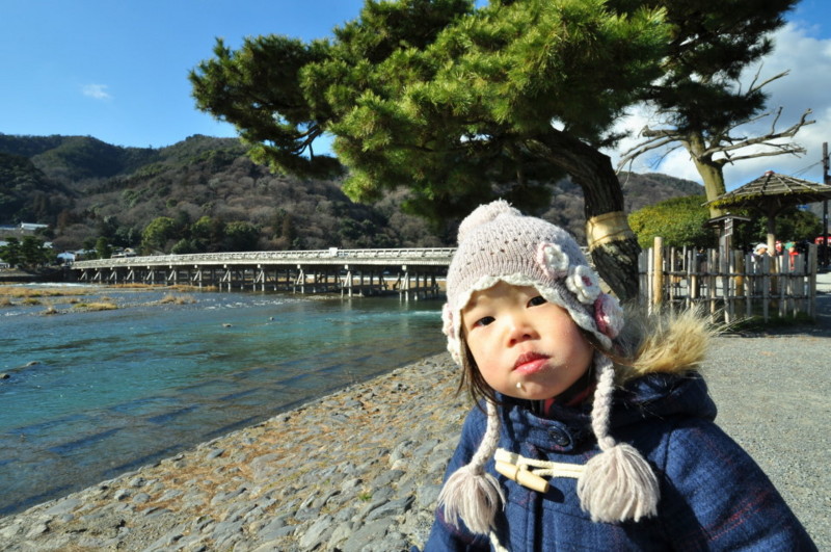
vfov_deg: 63.1
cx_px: 416
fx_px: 449
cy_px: 276
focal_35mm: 20
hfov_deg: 85.5
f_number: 16
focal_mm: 13
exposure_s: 1/125
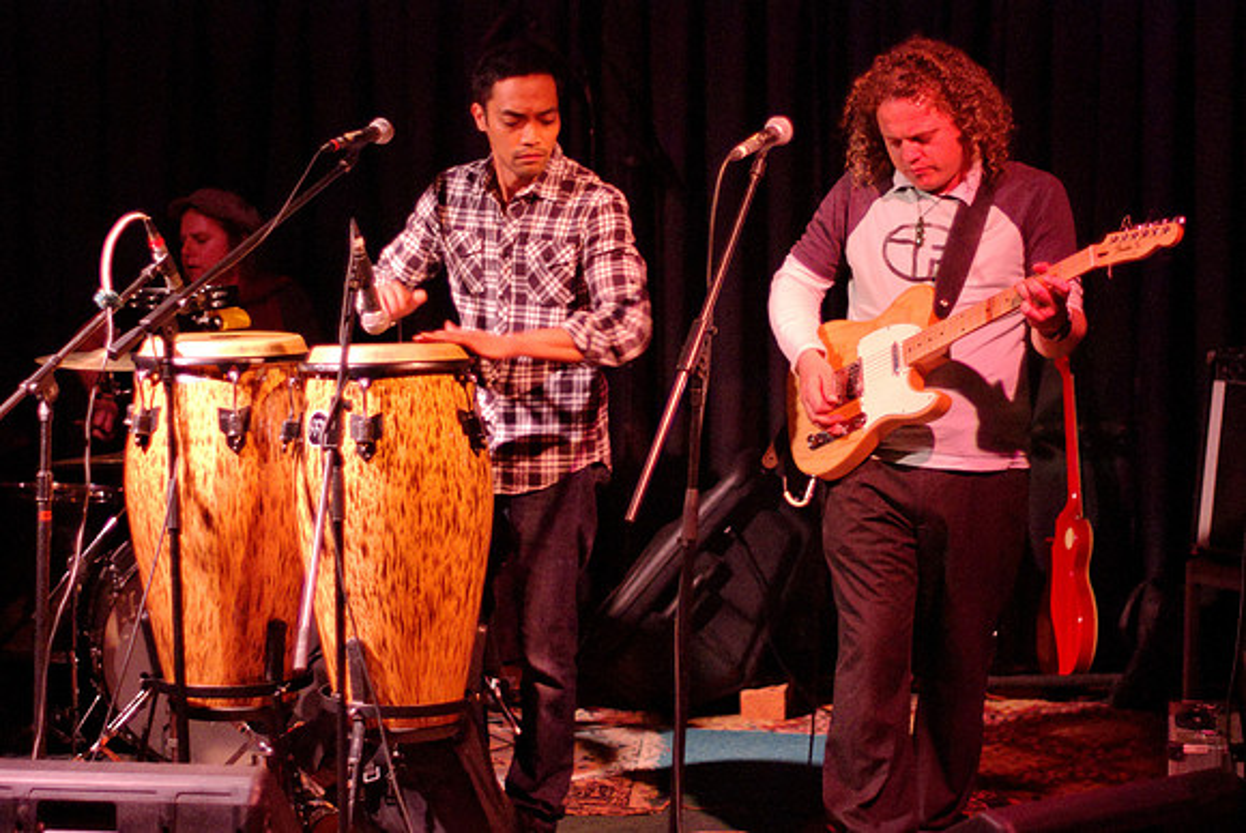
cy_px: 416
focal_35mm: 75
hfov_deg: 27.0
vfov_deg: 18.2
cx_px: 623
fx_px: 2598
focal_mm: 50
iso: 800
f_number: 1.4
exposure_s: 1/60
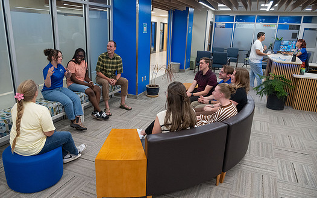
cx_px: 151
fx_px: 233
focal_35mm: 27
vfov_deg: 45.9
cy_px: 102
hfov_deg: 68.4
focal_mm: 24
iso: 1250
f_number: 4
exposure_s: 1/250
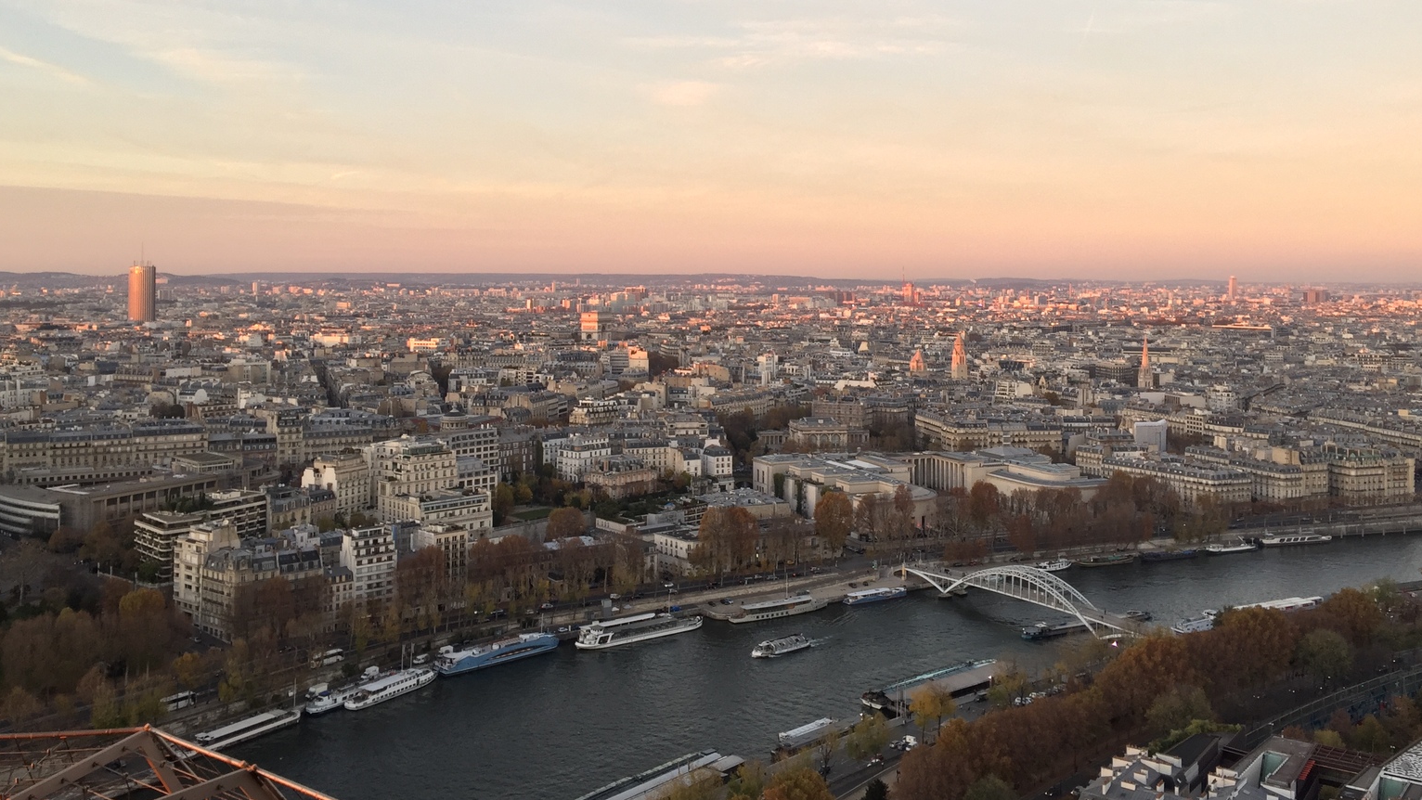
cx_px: 718
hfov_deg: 59.5
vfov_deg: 35.3
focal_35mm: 33
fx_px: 1244
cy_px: 275
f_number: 2.2
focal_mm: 4.15
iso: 32
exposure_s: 1/100
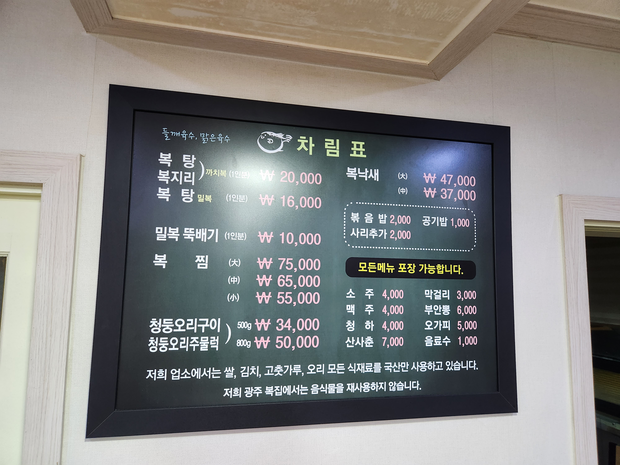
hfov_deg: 73.9
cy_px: 232
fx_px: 412
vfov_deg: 58.9
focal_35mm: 23
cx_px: 310
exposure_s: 1/120
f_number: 1.8
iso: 500
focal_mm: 5.4
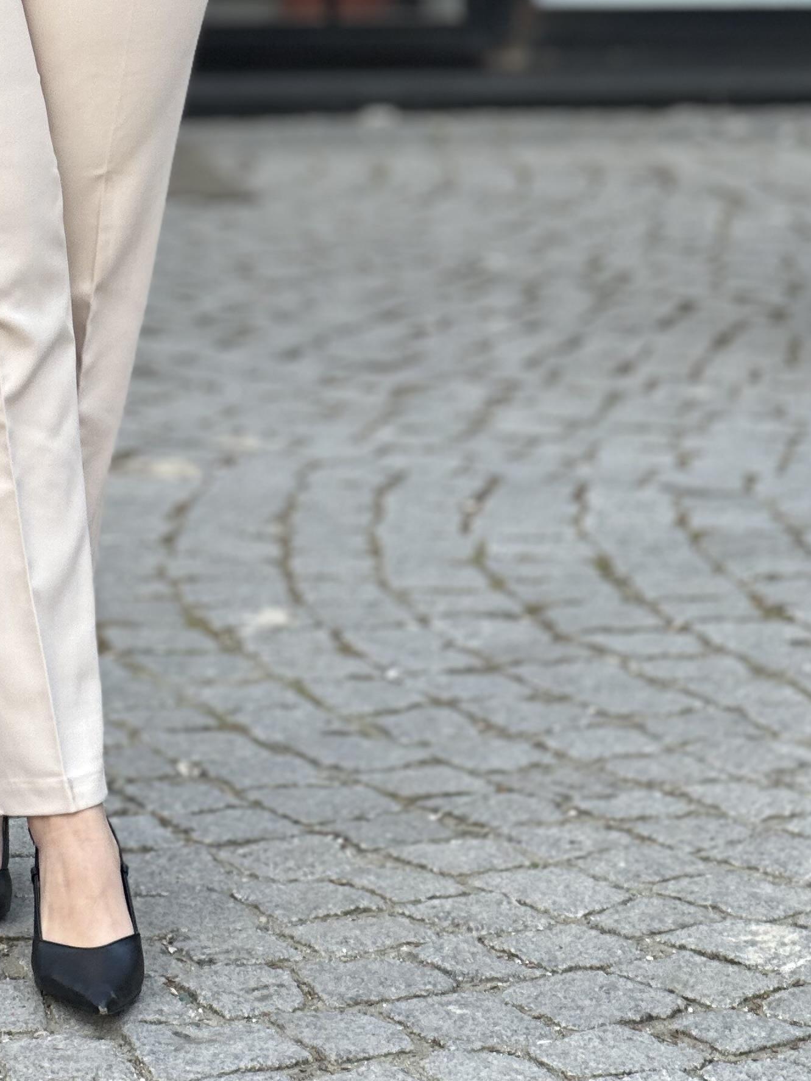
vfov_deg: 11.1
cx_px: -10
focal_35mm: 175
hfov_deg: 8.4
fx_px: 5465
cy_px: -127
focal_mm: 9
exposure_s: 1/121
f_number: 2.8
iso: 20
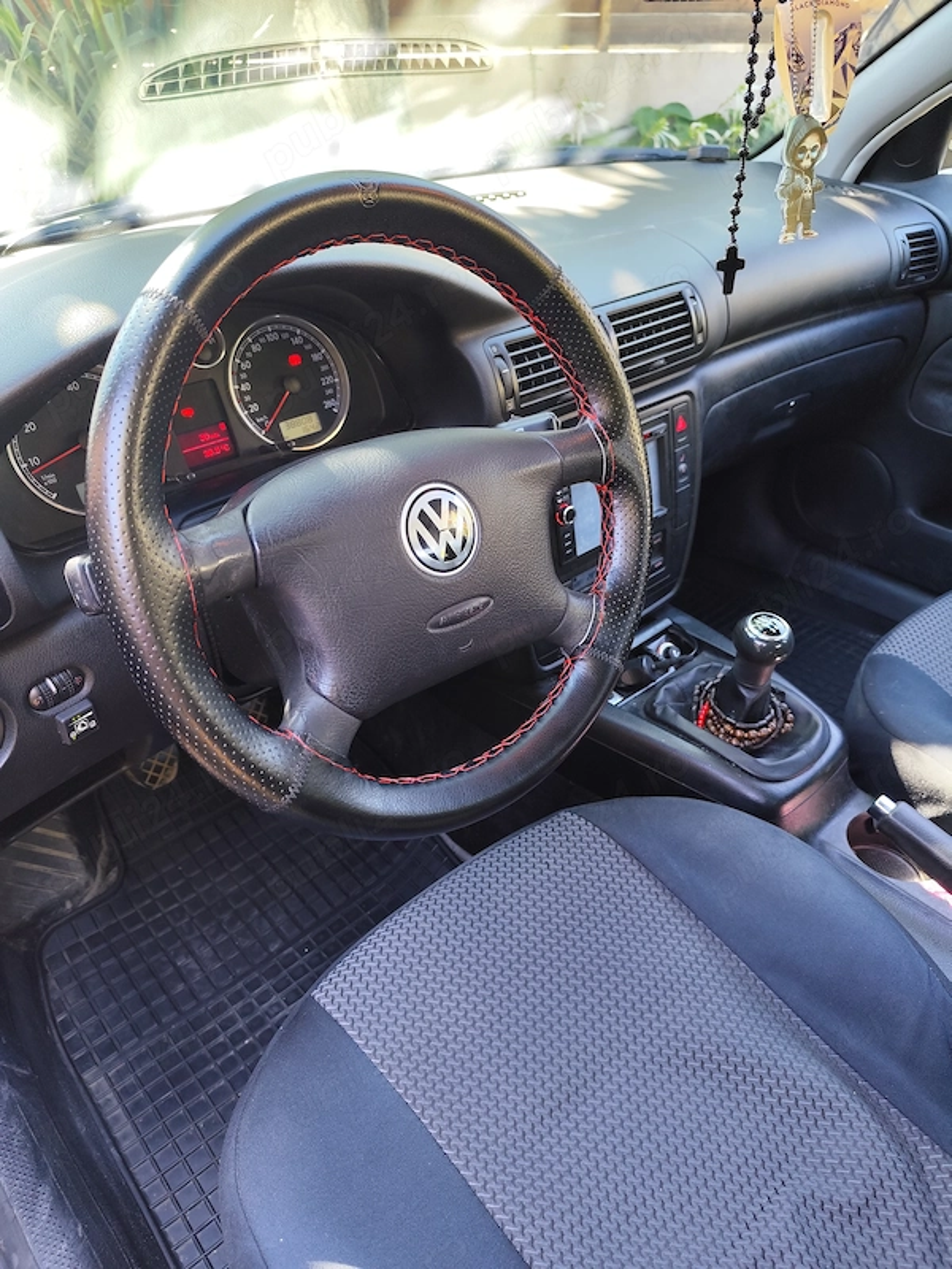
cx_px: 476
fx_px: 843
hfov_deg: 58.9
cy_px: 634
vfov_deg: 73.9
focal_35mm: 23
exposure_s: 1/50
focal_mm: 6.14
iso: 125
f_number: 1.65
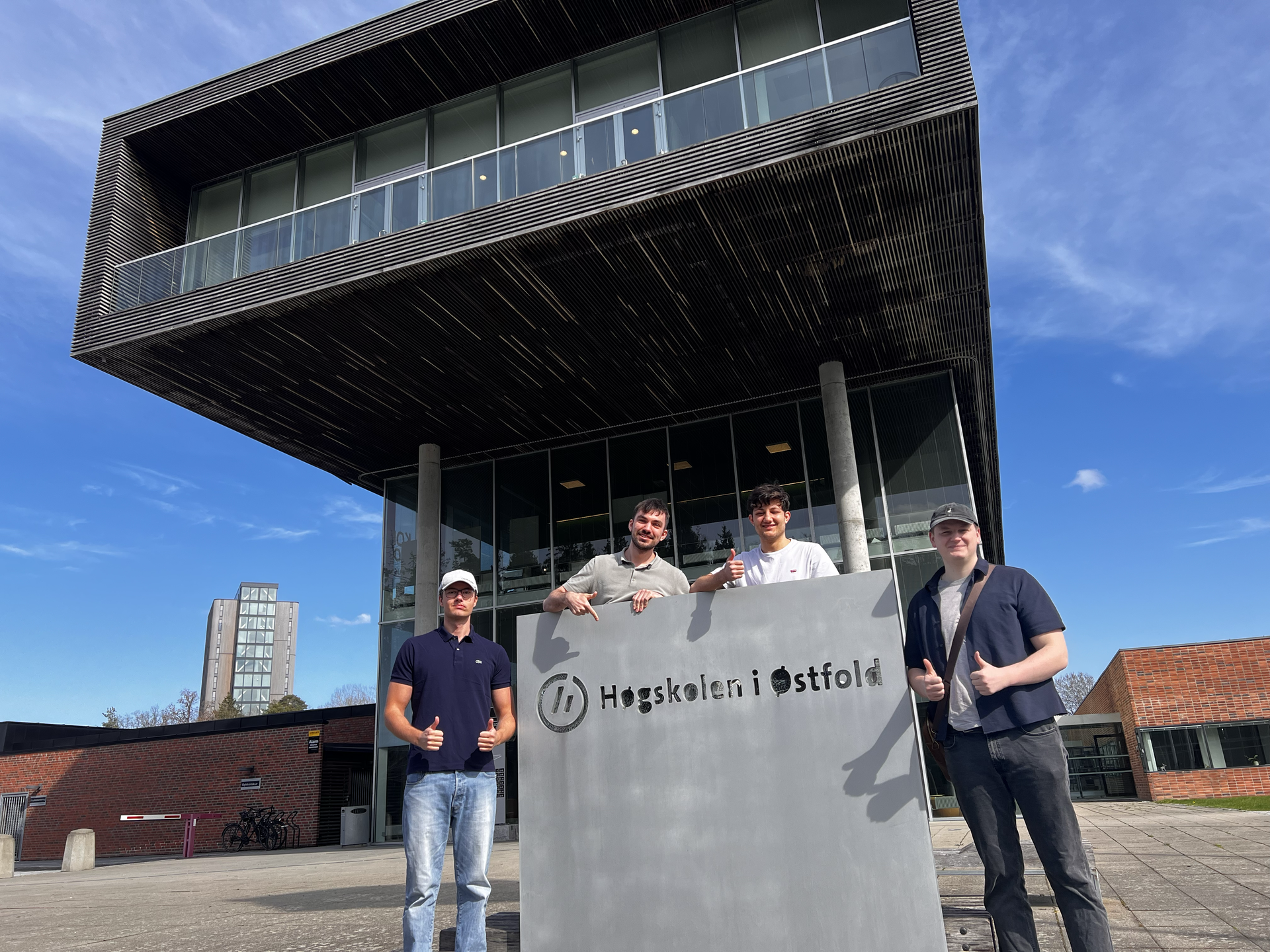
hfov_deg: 67.3
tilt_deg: +19.0
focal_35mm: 26
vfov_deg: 53.1
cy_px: 476
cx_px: 635
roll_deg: +3.2
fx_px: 954
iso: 50
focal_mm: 5.7
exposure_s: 1/2083
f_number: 1.5
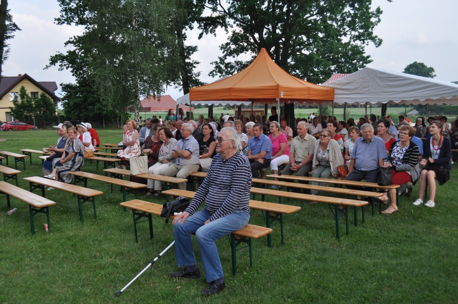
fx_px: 457
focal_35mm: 36
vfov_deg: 36.8
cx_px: 229
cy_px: 152
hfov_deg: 53.2
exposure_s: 1/125
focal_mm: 24
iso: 220
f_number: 5.6
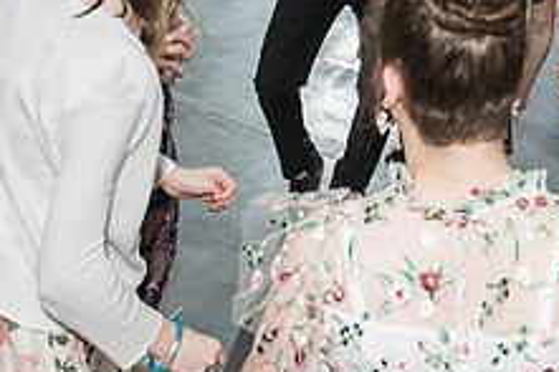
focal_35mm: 63
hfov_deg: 31.3
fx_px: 977
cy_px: -59
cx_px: 430
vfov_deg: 20.3
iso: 800
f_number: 4
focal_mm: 24
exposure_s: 1/100
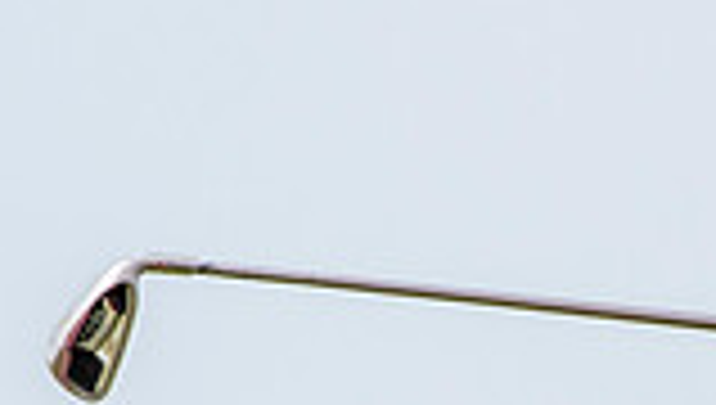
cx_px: 1306
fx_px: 42649
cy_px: 838
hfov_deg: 1.0
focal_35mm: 2243
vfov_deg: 0.5
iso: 500
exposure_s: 1/1600
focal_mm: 350
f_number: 7.1
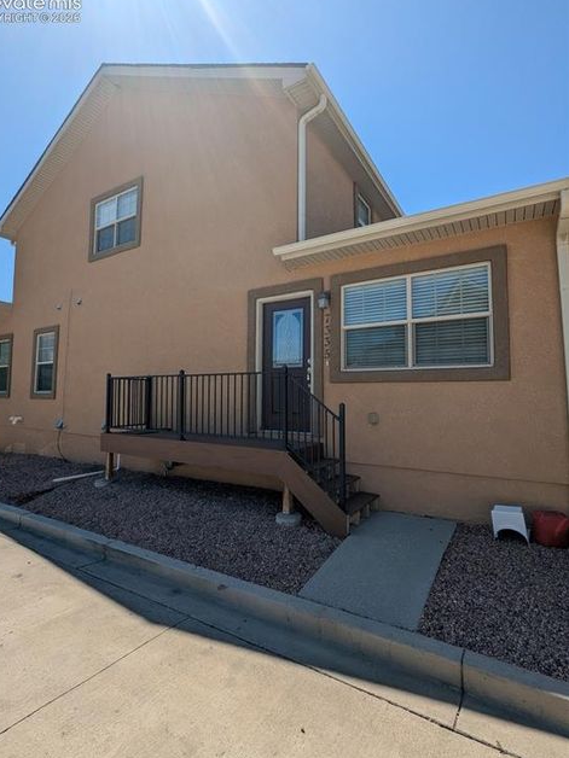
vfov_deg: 91.0
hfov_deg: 74.7
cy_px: 372
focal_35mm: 17
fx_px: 373
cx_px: 268
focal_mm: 2.35
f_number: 2.2
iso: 33
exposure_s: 1/1859
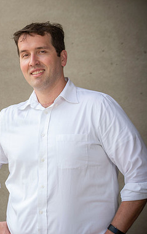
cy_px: 117
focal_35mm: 133
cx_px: -22
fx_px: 852
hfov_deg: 9.7
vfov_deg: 15.7
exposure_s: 1/250
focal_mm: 86
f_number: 6.3
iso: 250
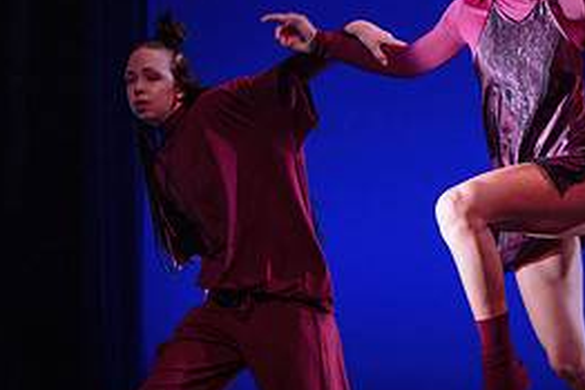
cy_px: 276
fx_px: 1414
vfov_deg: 15.7
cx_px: 562
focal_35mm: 87
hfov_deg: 22.6
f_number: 2.8
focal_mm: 36
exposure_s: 1/250
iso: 2500
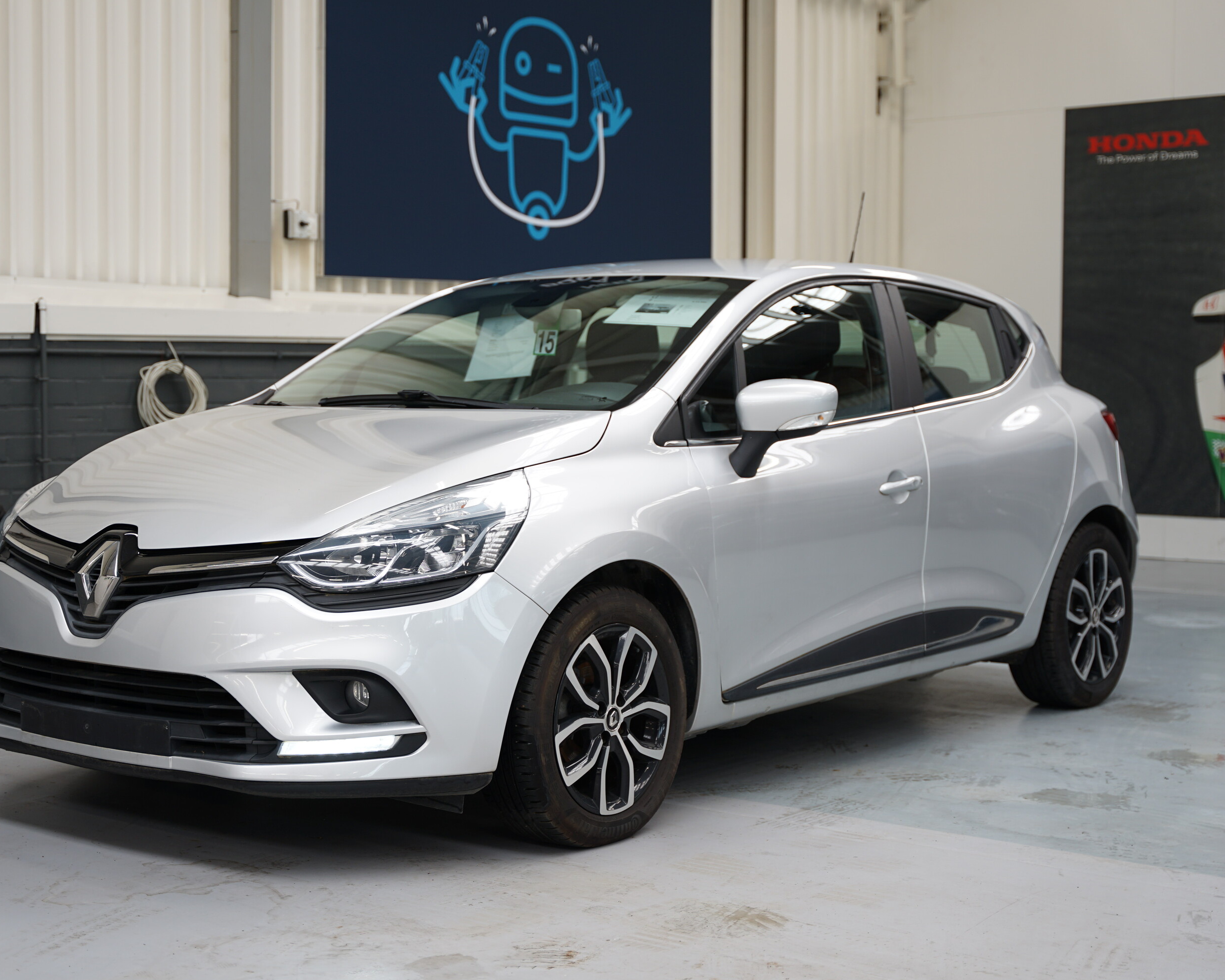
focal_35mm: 56
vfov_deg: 27.2
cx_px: 514
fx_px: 2023
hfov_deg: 33.6
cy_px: 485
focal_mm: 48.7
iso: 125
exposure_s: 1/60
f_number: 2.8
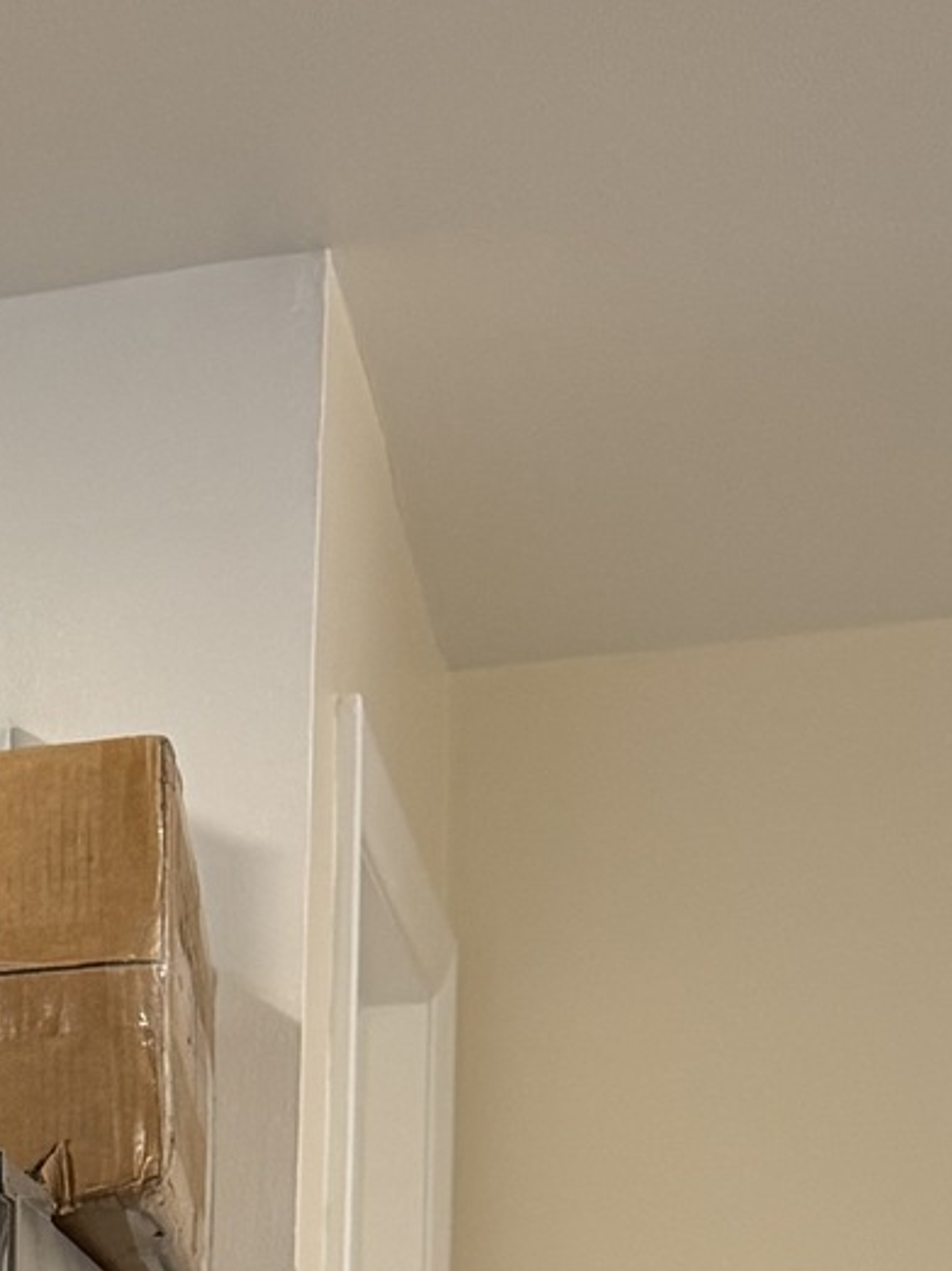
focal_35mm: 106
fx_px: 3890
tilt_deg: -4.8
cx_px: -933
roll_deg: +0.6
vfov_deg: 16.2
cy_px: 2152
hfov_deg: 12.4
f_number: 1.78
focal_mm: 6.76
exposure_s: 1/120
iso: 160
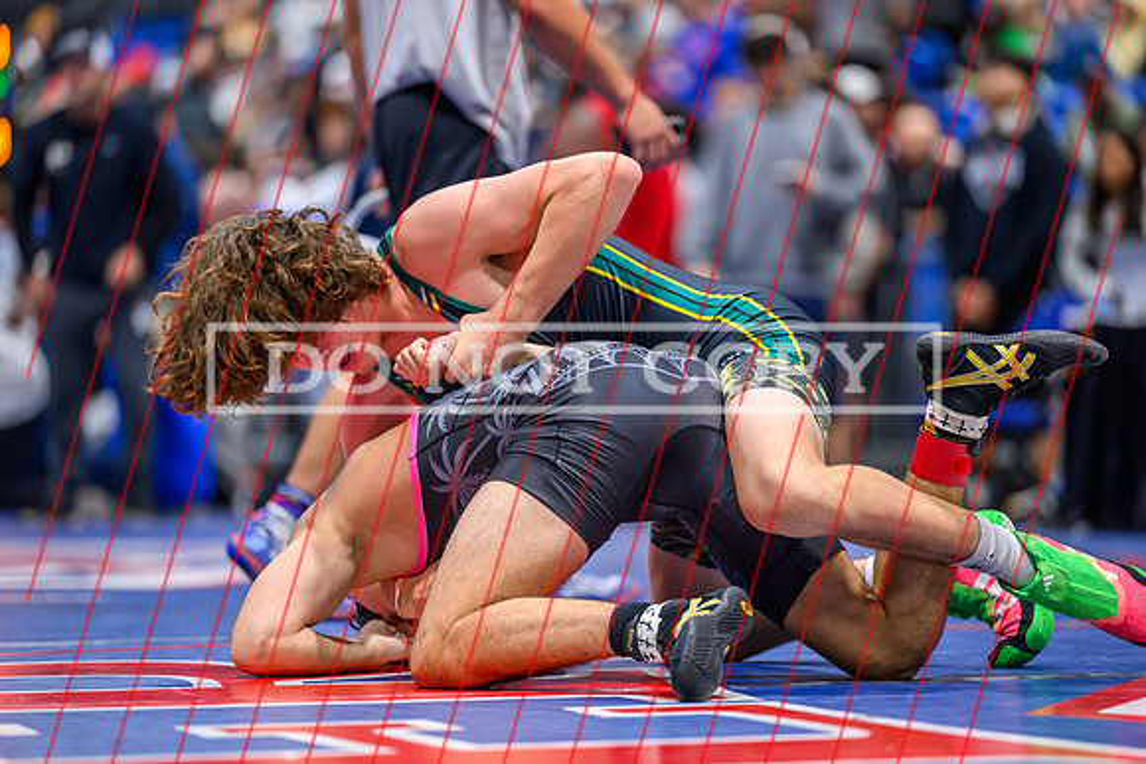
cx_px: 573
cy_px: 382
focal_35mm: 190
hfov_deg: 10.8
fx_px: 6049
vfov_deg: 7.2
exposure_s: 1/800
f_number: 2.8
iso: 4000
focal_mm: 190
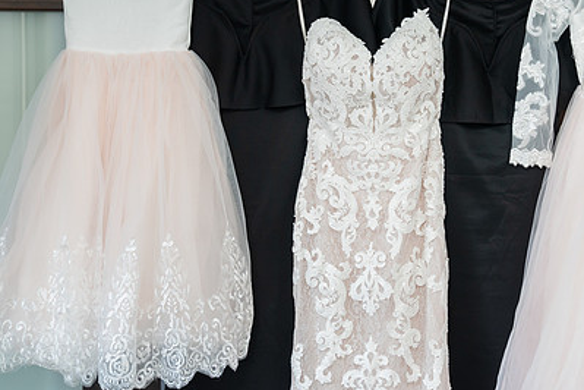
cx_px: 383
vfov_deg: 24.1
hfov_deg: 35.3
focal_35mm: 56
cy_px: 156
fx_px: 908
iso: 800
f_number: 4
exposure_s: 1/100
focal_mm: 38
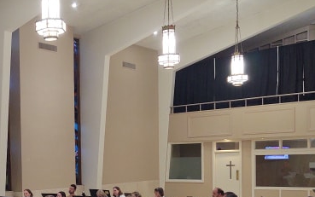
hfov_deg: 31.2
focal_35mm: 62
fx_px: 532
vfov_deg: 20.5
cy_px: 179
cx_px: 23
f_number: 1.7
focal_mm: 4.75
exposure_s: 1/60
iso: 230
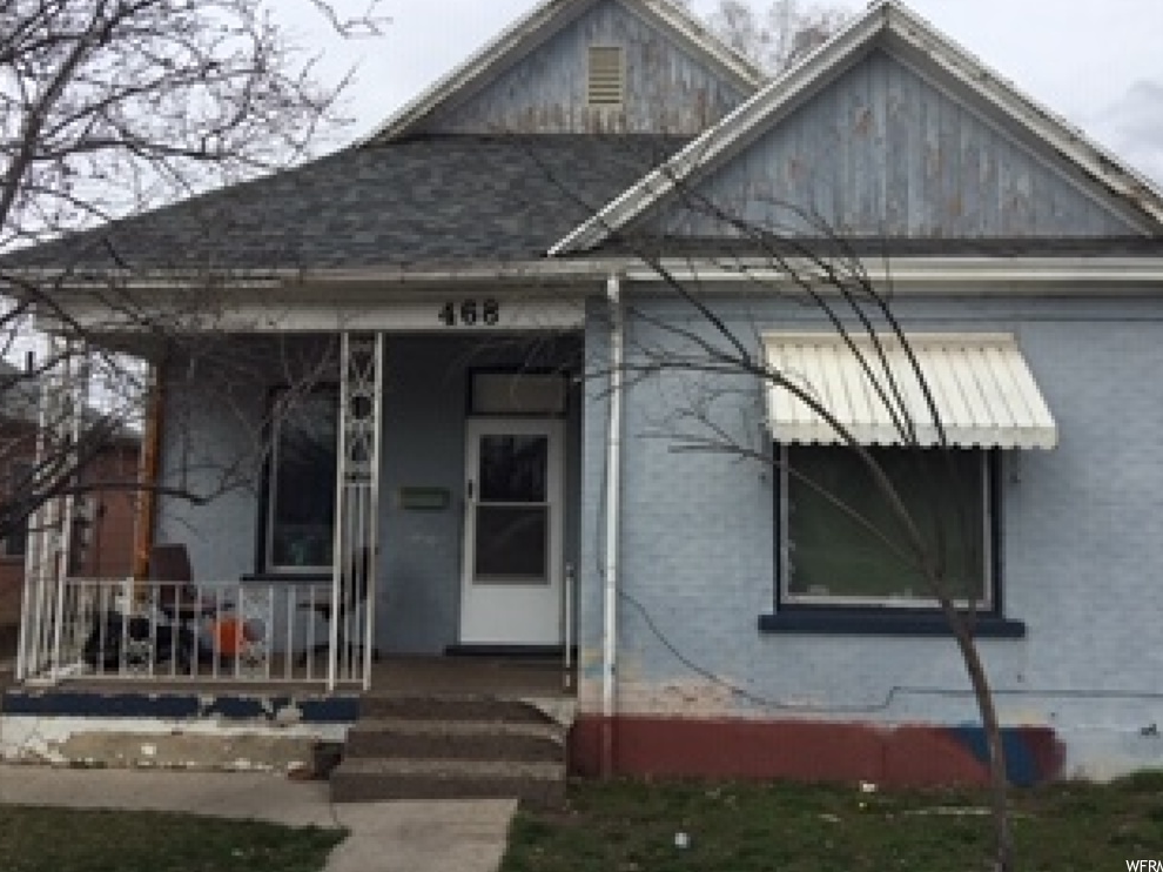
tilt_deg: +8.0
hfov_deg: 60.0
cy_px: 423
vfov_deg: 46.8
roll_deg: -2.7
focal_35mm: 30
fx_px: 1008
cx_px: 585
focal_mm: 4.15
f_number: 2.2
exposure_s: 1/1522
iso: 32
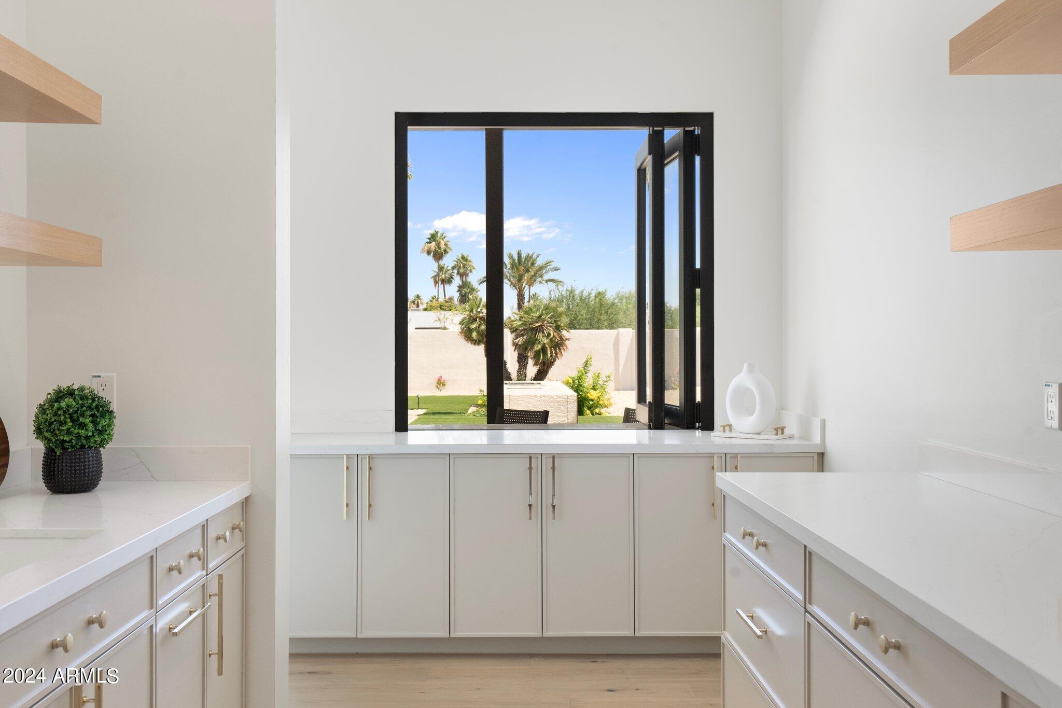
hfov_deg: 54.4
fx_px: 1032
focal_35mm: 35
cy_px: 354
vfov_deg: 37.8
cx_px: 531
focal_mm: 35
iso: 1000
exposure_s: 1/80
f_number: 8
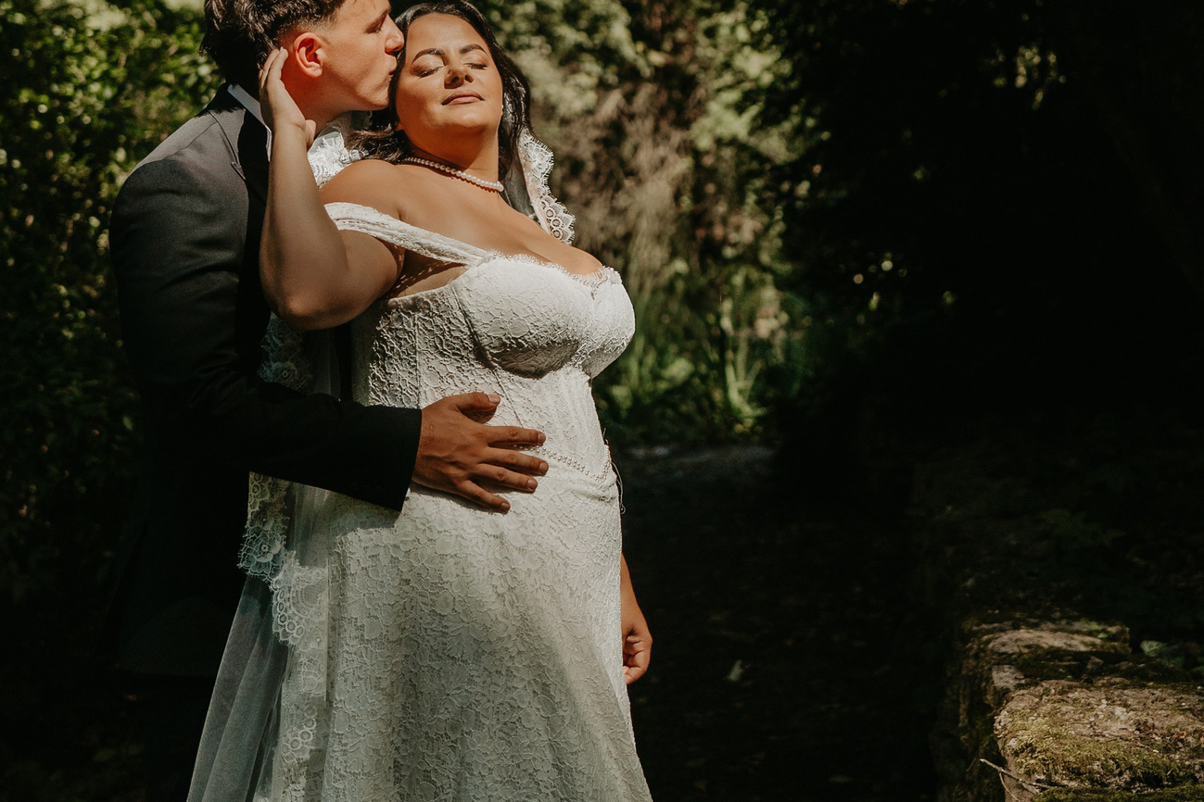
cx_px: 893
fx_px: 2307
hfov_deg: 28.8
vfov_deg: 19.2
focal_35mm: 69
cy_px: 21
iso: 320
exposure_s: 1/6400
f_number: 2.2
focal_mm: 35
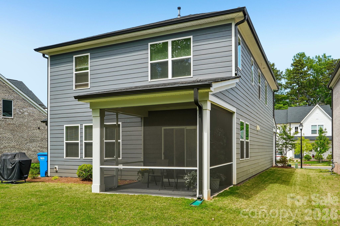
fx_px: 283
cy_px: 113
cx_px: 170
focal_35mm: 30
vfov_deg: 43.6
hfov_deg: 61.9
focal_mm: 20
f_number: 8
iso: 100
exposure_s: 1/60
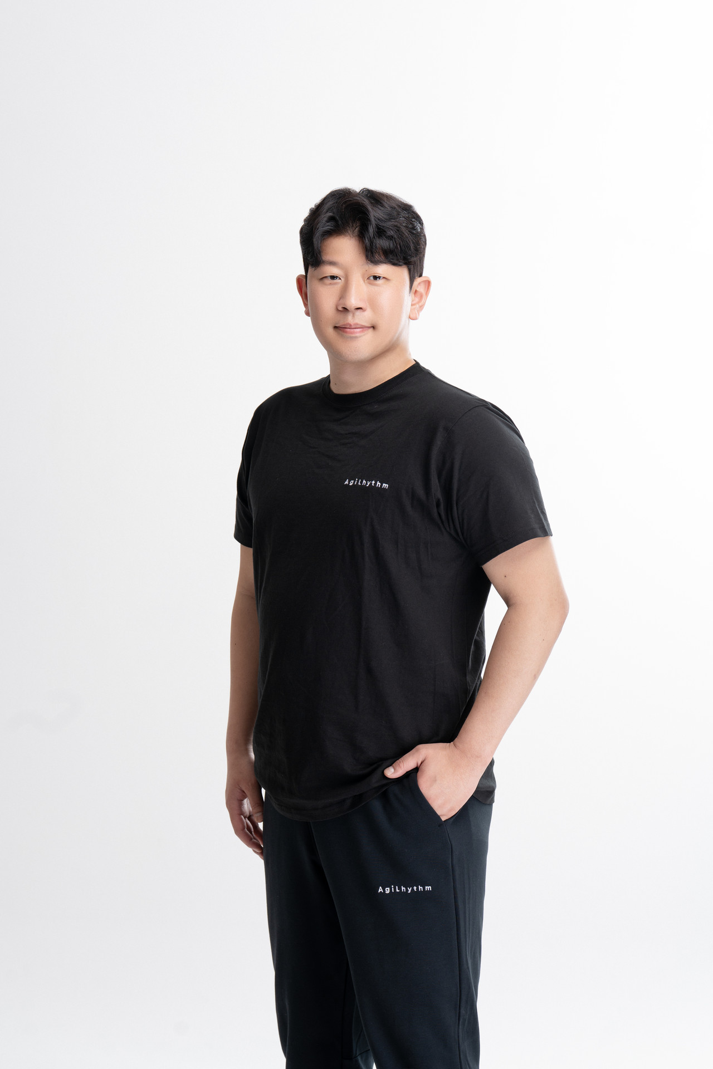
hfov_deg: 16.5
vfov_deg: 24.5
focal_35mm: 83
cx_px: 356
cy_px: 534
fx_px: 2466
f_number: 6.3
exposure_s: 1/125
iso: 100
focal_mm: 83
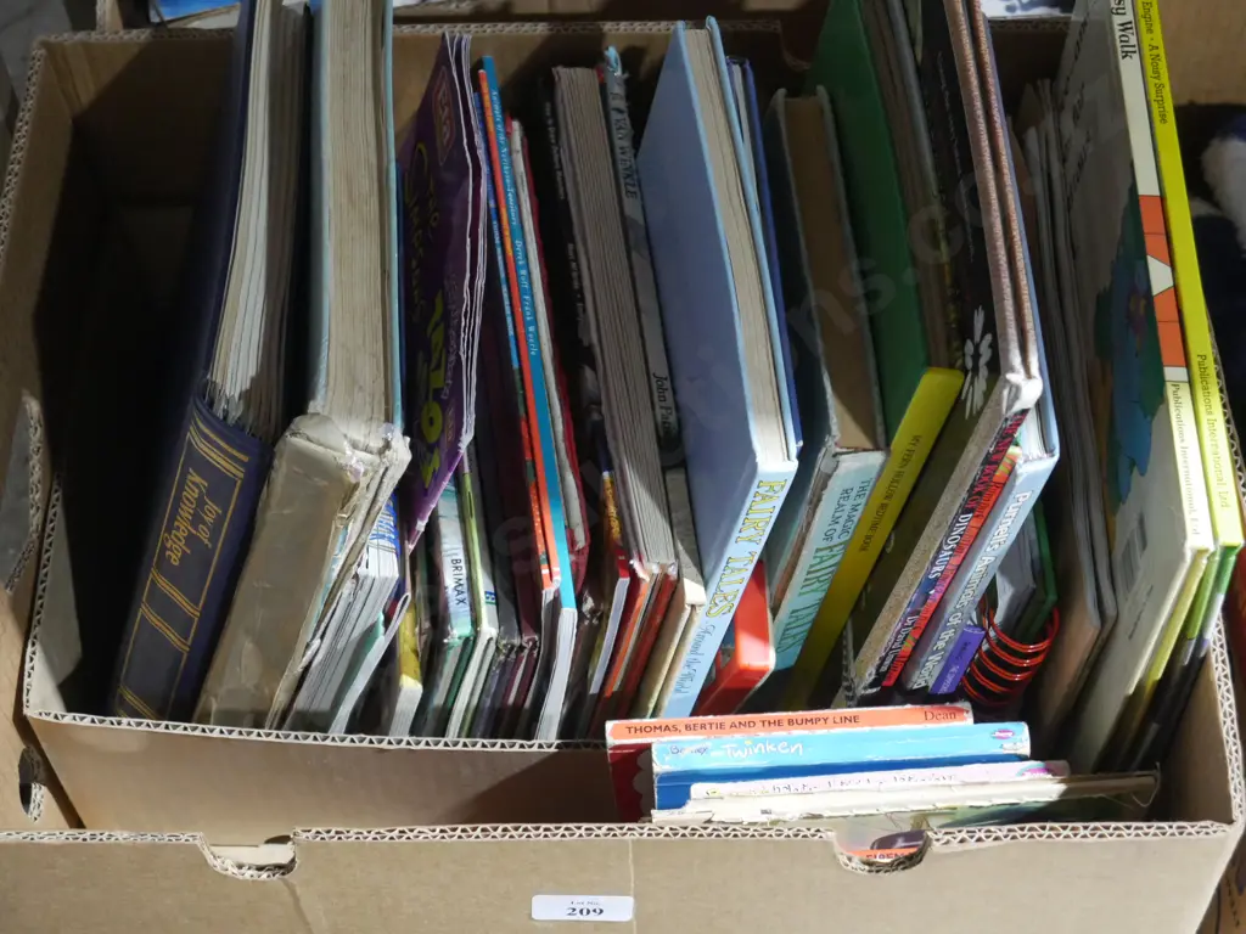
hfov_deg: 30.3
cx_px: 623
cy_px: 467
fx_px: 2304
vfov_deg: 22.9
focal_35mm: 64
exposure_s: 1/50
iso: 3200
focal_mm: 32
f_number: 5.4
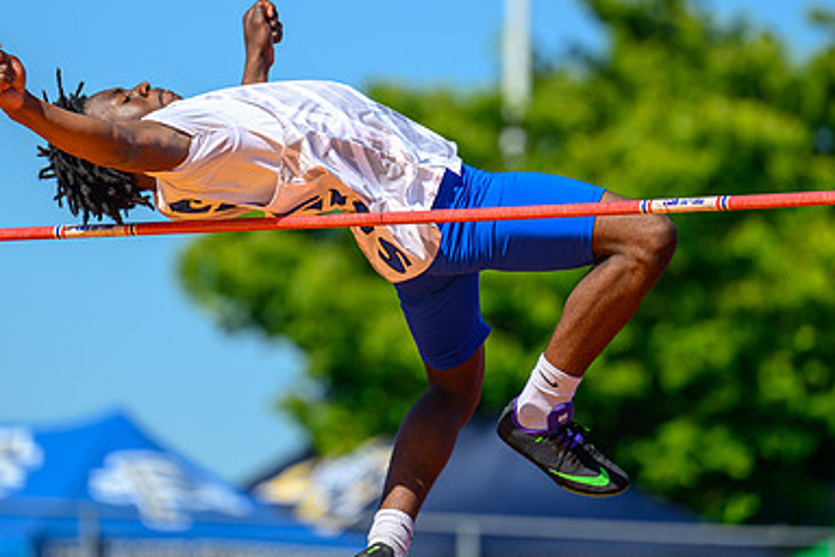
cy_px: 236
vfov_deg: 3.9
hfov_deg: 5.8
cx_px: 311
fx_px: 8280
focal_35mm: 357
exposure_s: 1/1600
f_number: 2.8
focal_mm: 200
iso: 72
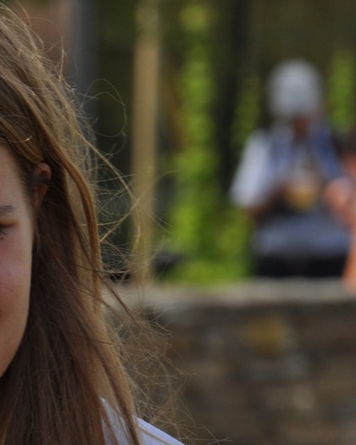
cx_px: -66
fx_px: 10589
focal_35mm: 804
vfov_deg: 2.4
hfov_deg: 1.9
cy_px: 304
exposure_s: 1/200
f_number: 14
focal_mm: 200
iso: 200
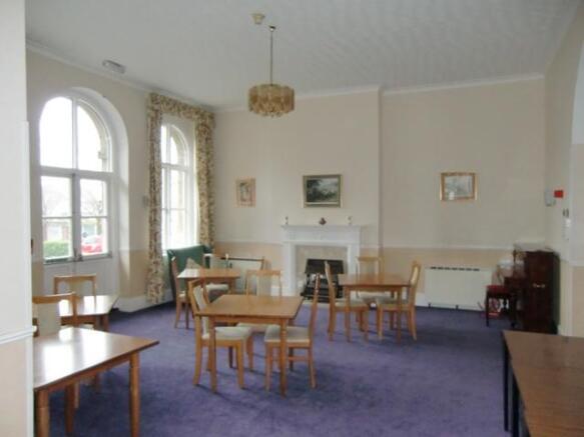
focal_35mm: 24
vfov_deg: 56.8
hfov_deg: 71.6
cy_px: 218
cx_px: 292
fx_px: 405
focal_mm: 4.3
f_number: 3.2
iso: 400
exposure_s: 1/60
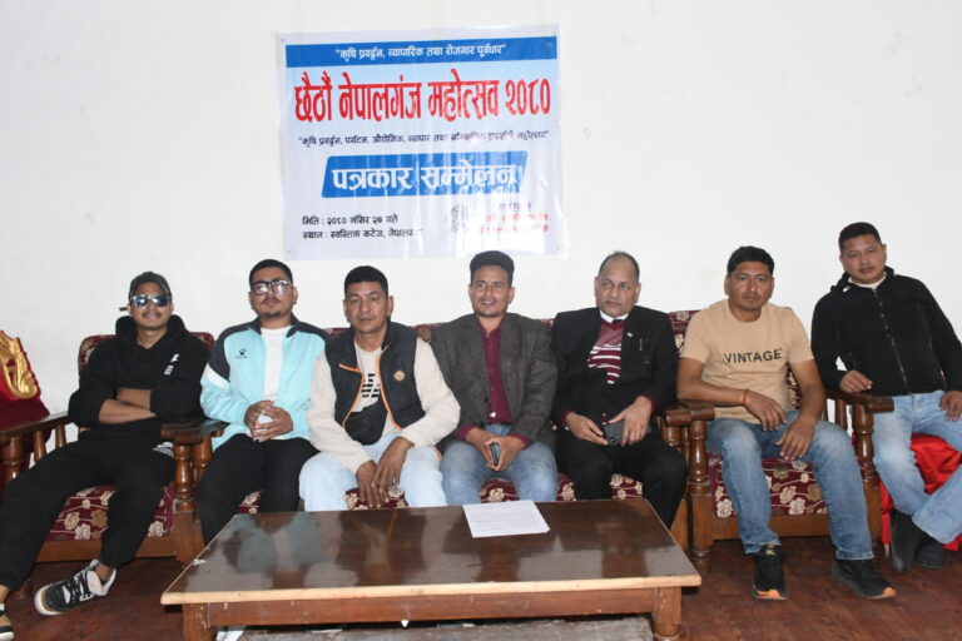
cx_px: 481
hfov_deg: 57.2
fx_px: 882
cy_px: 320
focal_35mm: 33
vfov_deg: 40.0
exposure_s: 1/160
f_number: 7.1
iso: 2500
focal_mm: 22
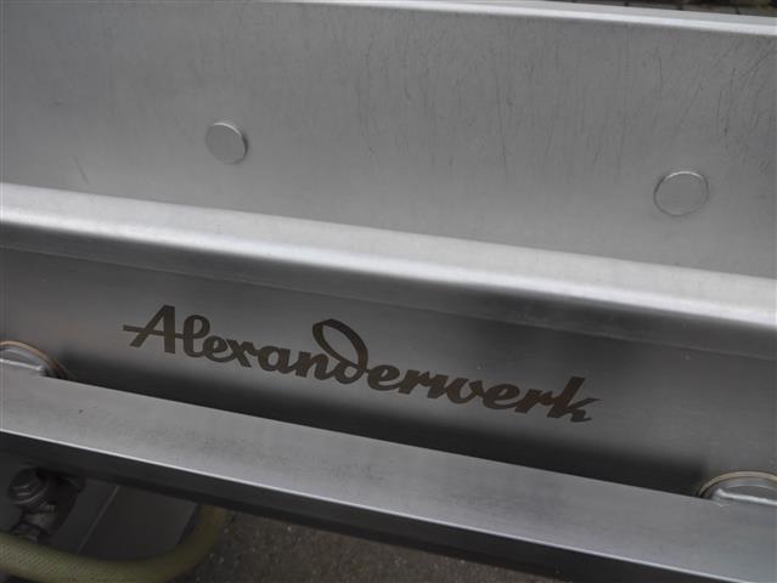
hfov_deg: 63.4
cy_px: 292
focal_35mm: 28
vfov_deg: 49.8
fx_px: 629
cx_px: 388
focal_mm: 14
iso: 160
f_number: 4.5
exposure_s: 1/200
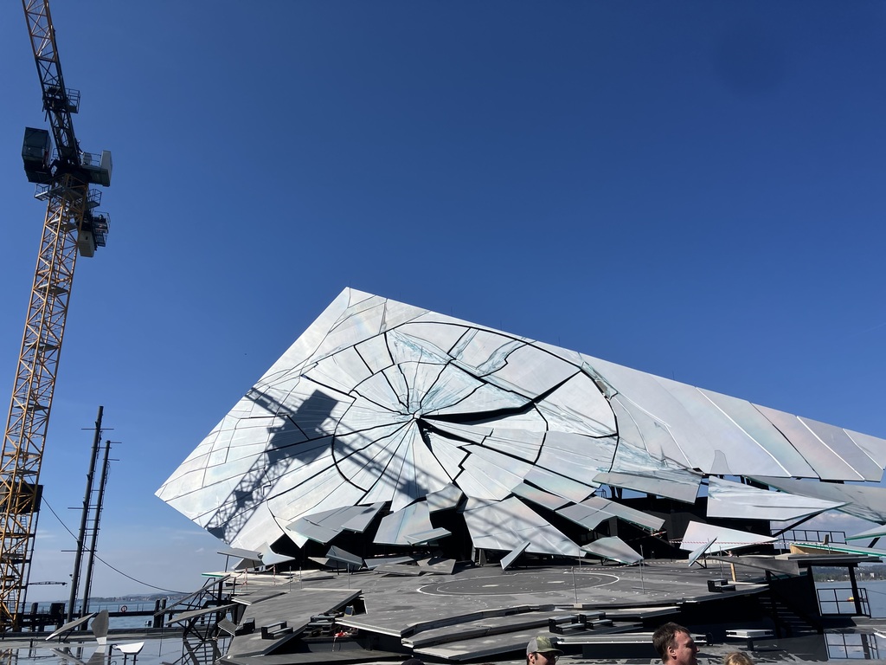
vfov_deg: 49.7
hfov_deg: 63.4
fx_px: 717
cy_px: 332
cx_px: 443
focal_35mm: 28
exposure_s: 1/4425
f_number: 1.8
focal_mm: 3.99
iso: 32
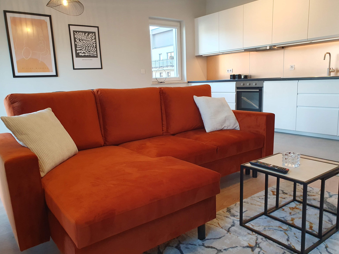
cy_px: 128
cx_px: 165
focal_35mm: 27
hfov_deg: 65.3
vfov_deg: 51.4
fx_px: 264
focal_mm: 4.32
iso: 320
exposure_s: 1/100
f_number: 2.4
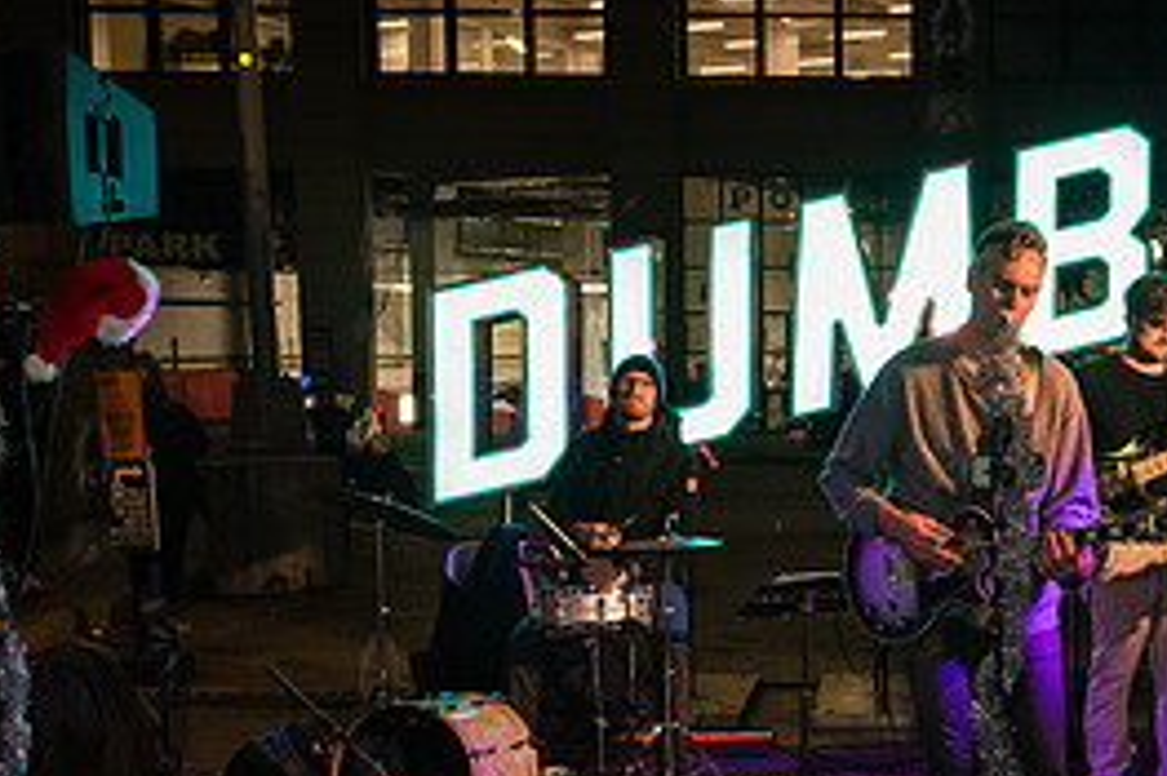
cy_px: 486
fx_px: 1717
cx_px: 949
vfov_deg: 25.4
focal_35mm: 53
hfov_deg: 36.2
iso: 4000
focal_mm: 24
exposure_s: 1/160
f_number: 4.5
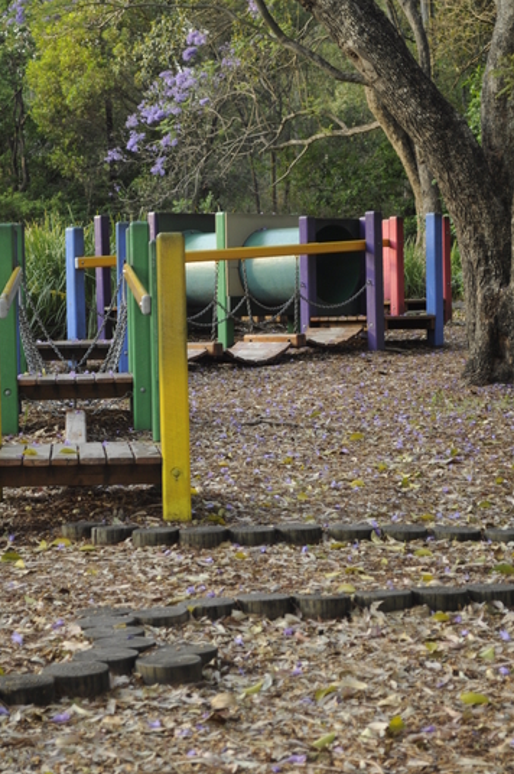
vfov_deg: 20.7
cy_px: 397
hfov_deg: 13.8
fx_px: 2117
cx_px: 220
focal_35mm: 99
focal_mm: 55
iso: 200
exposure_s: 1/40
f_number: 5.6
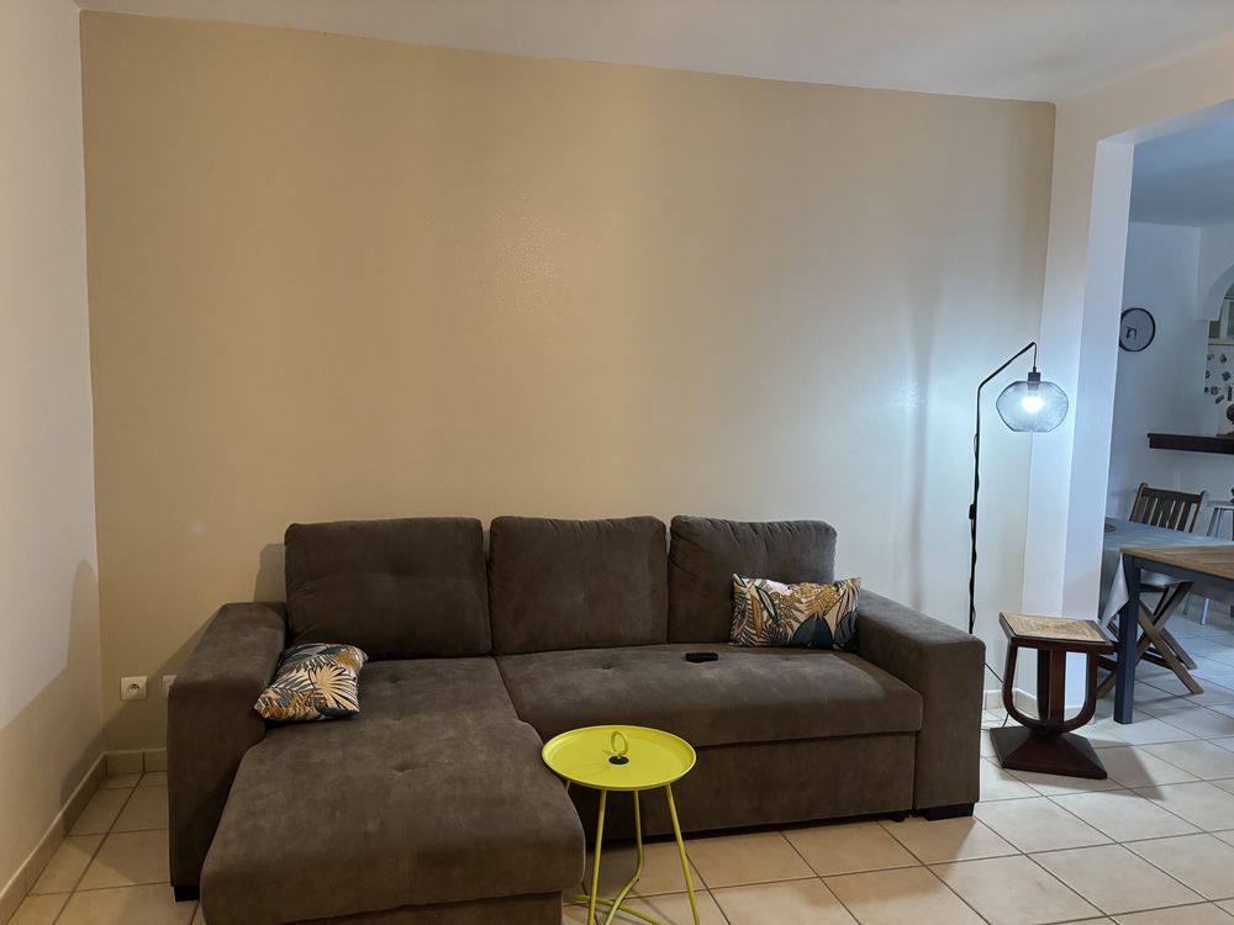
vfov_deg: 53.1
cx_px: 617
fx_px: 927
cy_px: 462
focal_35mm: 26
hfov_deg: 67.3
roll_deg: -1.0
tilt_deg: -4.5
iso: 400
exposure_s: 1/50
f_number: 1.6
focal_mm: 5.96
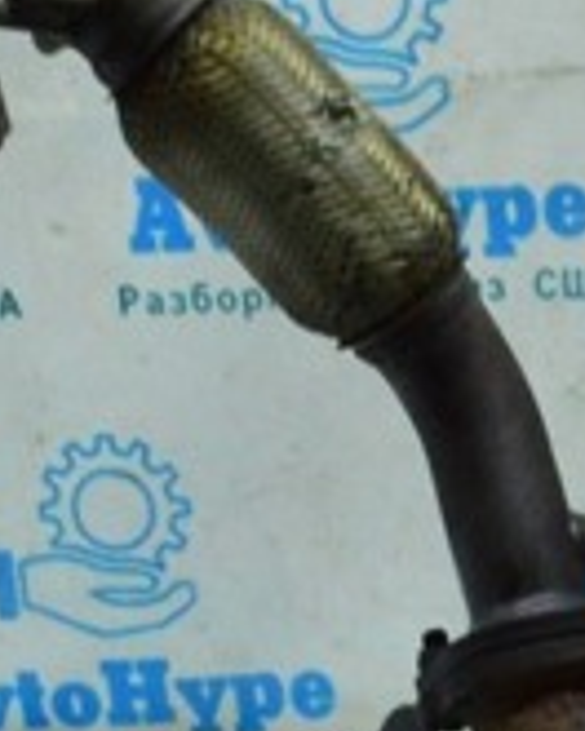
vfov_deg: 16.6
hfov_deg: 13.1
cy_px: 569
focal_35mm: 115
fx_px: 2485
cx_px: 696
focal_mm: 21
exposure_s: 1/30
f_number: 25
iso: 6400
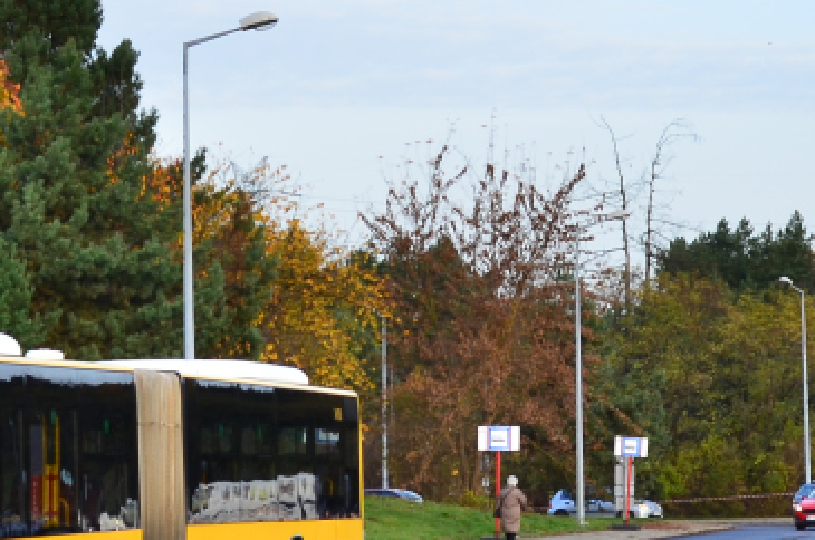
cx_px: 223
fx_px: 3119
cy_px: 351
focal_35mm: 138
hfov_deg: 14.8
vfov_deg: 9.9
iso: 200
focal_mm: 28
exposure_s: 1/200
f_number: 7.1
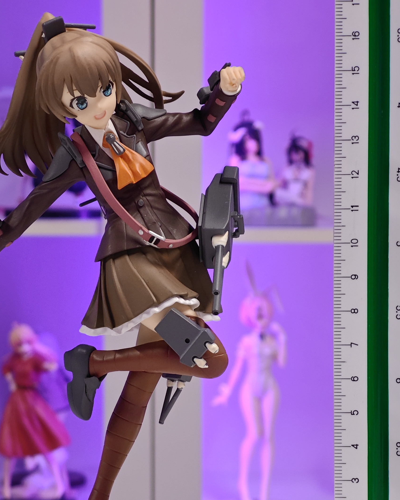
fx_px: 1776
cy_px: 309
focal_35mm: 120
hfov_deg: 12.8
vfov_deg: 16.0
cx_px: 158
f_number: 2.4
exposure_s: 1/18.1
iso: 400
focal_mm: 7.48
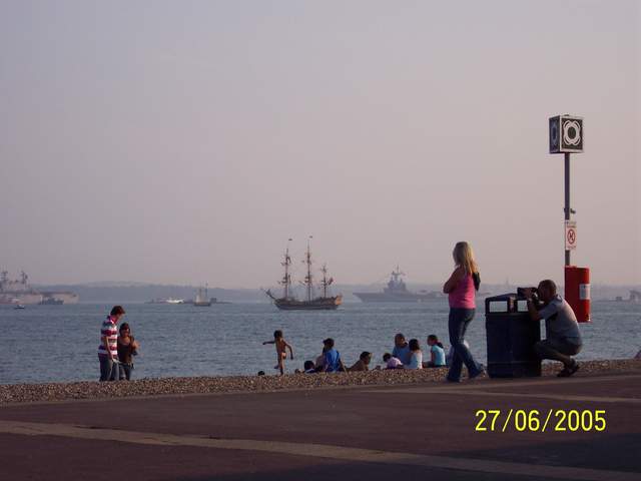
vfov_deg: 13.0
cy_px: 240
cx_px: 320
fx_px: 2111
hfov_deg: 17.3
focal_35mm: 114
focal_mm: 24
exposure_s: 1/700
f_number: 4.8
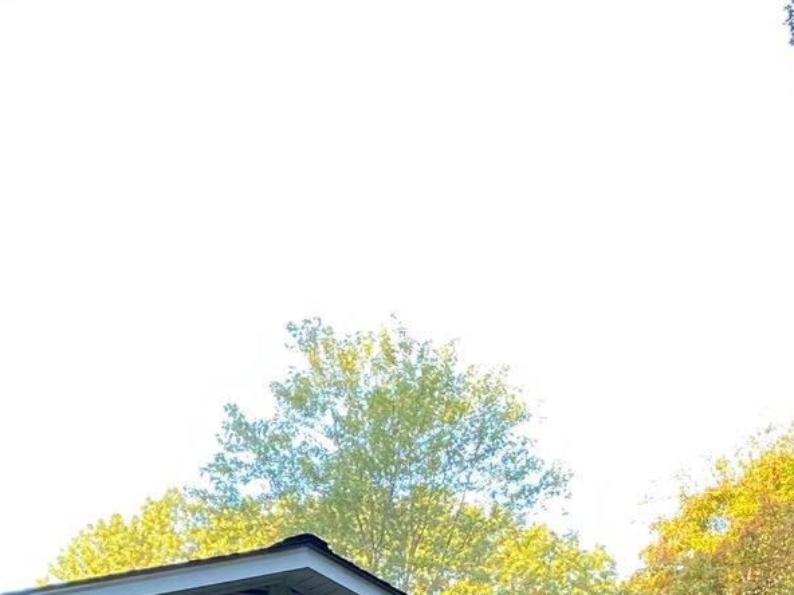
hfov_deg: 21.7
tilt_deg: +7.7
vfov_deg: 14.7
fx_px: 2064
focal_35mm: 90
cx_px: 240
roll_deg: +0.1
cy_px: 1006
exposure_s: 1/122
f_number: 1.8
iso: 64
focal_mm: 4.25
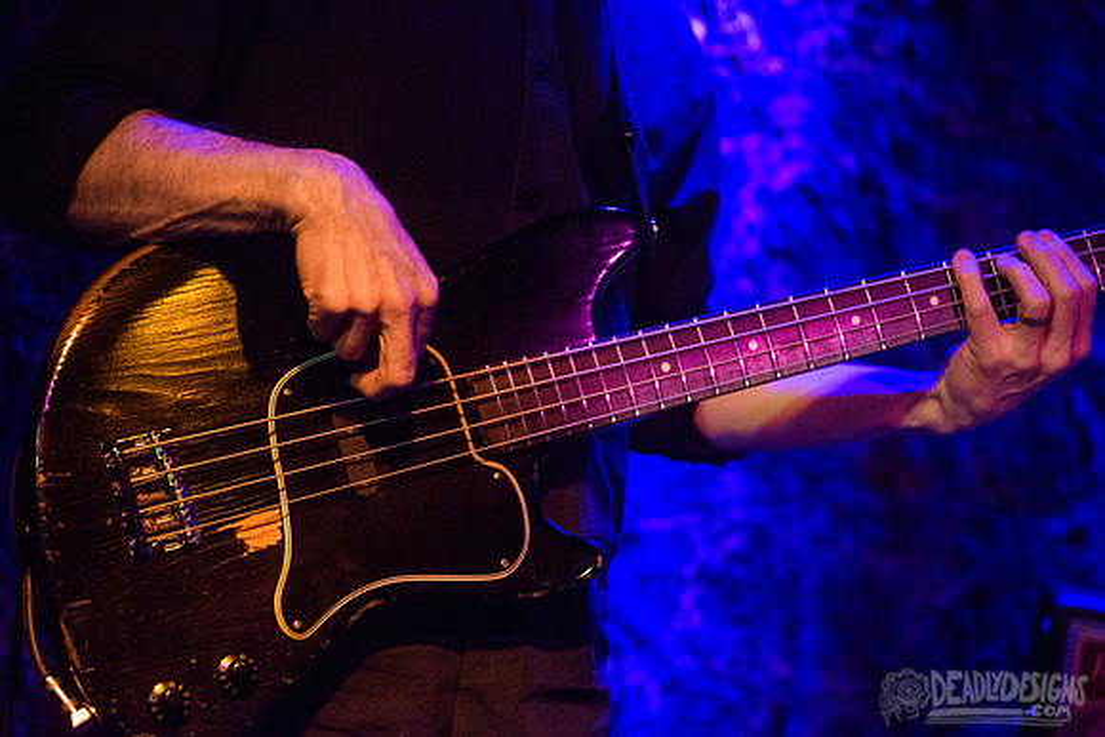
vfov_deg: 10.2
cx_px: 552
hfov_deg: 15.2
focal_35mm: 135
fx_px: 4145
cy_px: 368
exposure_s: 1/80
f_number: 3.2
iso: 6400
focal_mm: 135
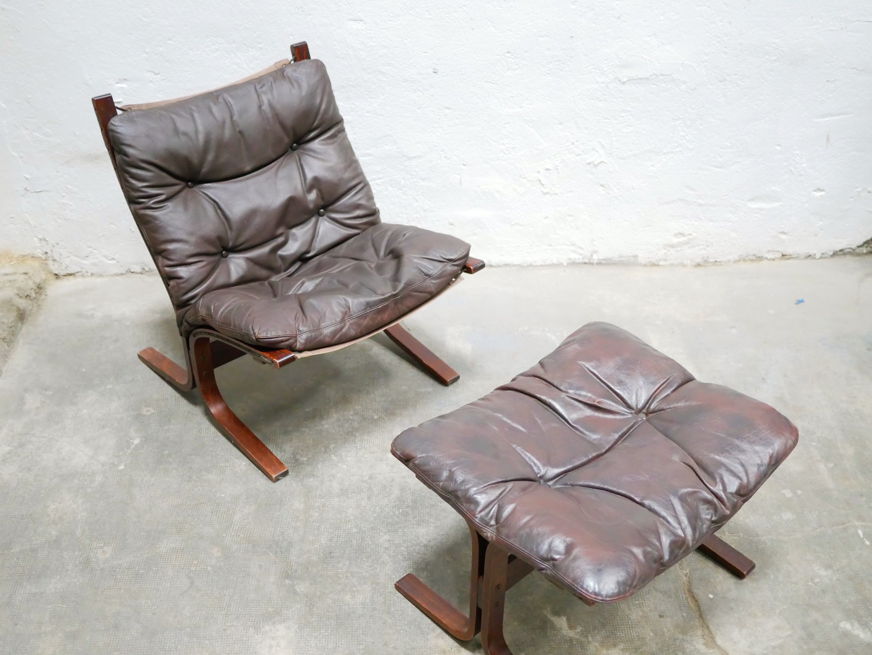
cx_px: 436
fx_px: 1008
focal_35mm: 40
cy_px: 328
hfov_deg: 46.8
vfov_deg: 36.0
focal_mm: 20
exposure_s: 1/60
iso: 2500
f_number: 1.7
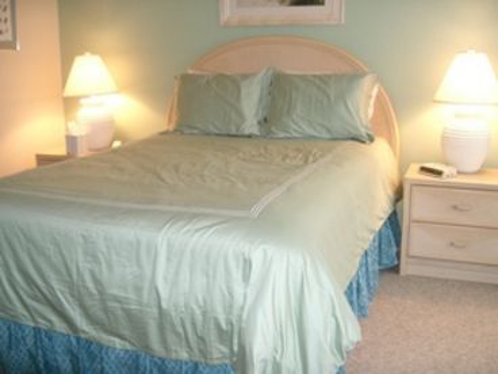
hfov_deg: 47.9
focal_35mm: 39
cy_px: 187
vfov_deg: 36.8
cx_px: 249
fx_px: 561
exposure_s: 1/50
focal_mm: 8
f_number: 2.8
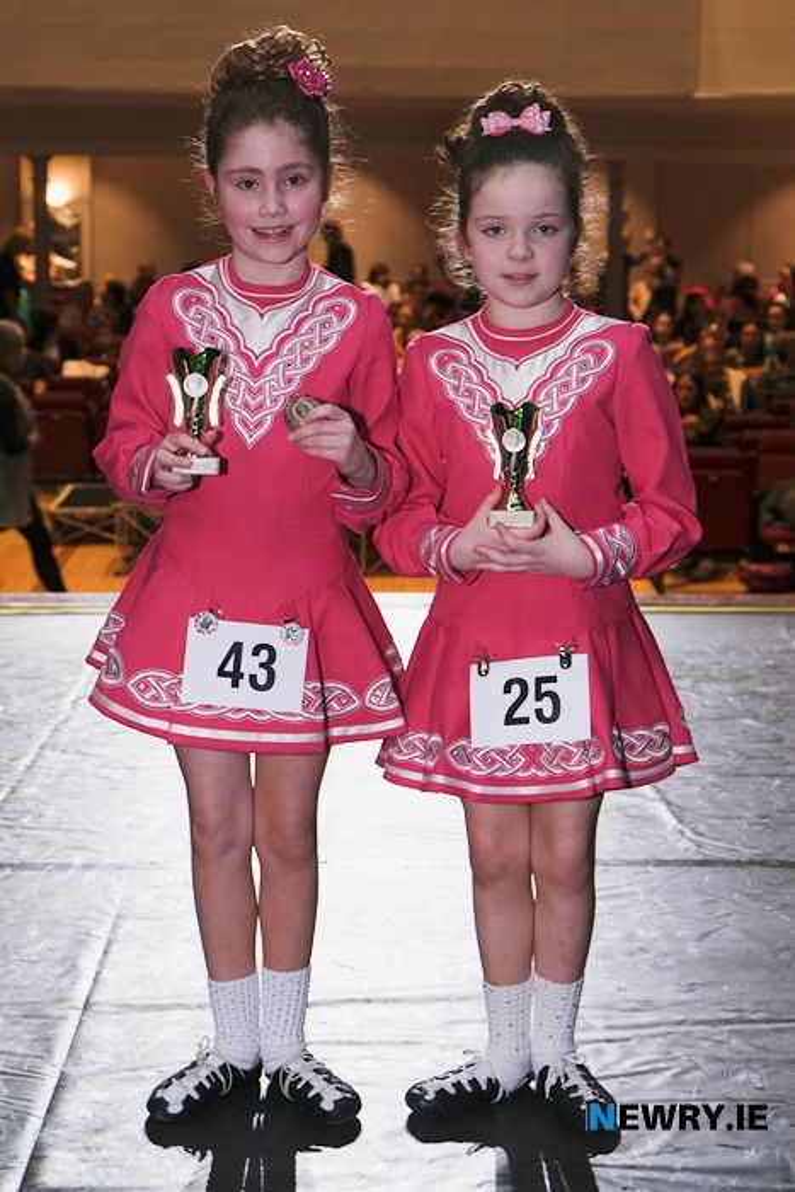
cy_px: 596
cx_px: 398
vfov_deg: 32.9
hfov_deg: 22.3
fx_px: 2019
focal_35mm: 61
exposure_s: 1/60
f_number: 4.5
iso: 400
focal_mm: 40.7
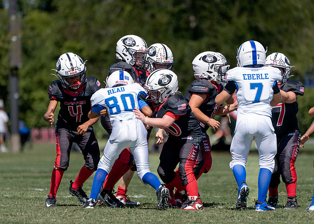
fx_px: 4581
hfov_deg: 3.9
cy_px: 107
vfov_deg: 2.8
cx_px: 172
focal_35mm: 514
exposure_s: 1/1250
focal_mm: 400
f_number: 5.6
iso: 200
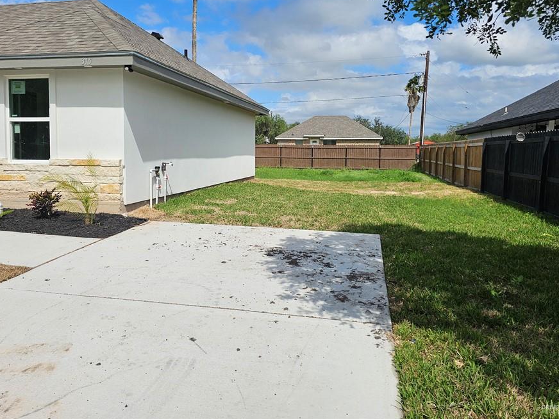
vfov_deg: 51.1
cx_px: 272
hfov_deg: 65.3
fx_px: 436
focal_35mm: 27
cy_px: 175
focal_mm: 6.3
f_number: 1.7
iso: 10
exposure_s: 1/2005
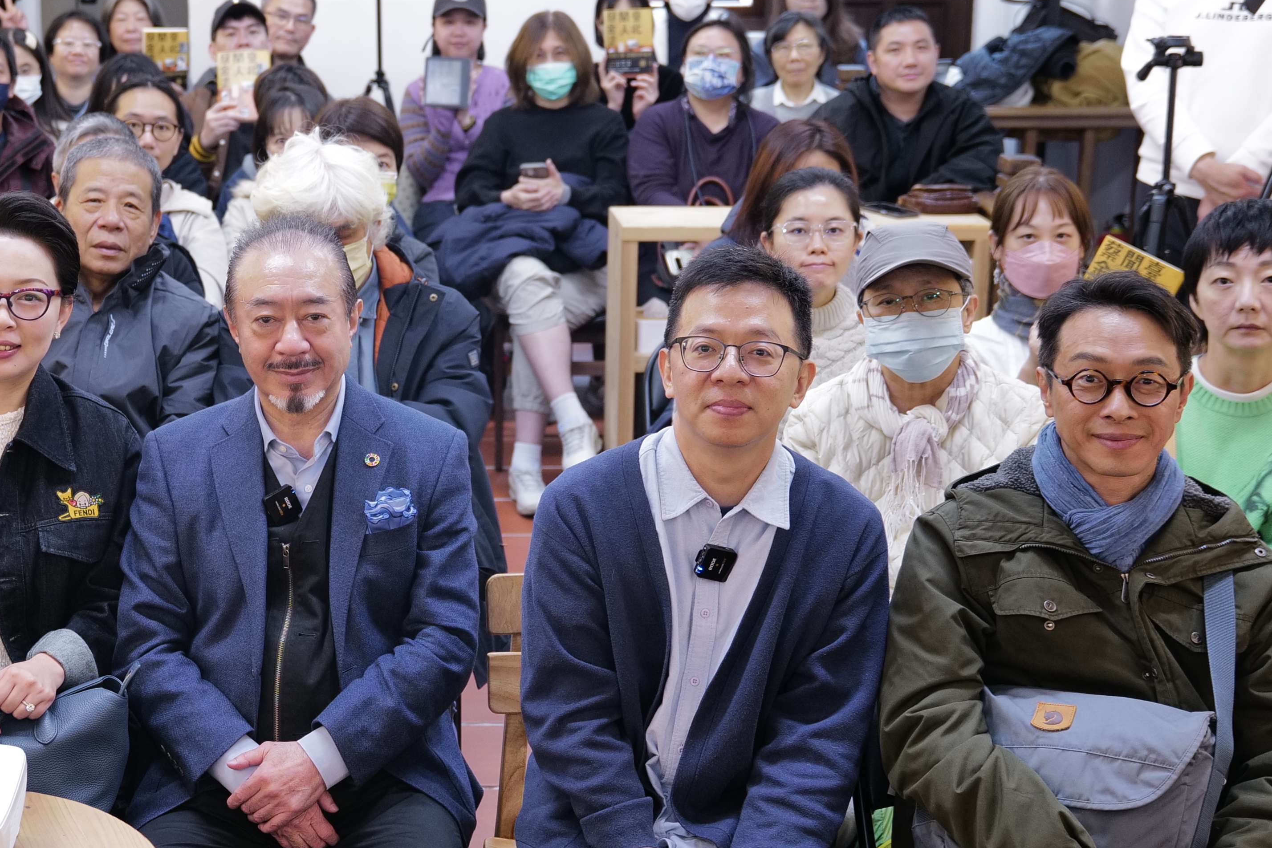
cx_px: 385
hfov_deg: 31.5
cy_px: 350
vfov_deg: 21.6
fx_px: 2226
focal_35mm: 63
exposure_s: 1/40
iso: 800
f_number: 2.8
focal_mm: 30
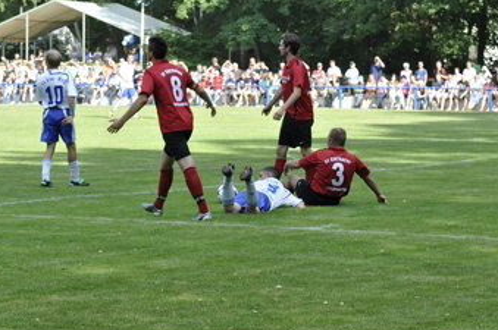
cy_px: 192
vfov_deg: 8.8
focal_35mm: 155
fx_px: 2141
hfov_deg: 13.3
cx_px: 217
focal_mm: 70
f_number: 7.1
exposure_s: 1/200
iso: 200
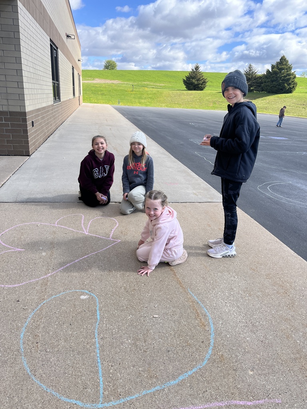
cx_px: 154
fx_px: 307
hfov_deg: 53.1
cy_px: 204
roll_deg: -3.6
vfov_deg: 67.3
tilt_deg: -19.3
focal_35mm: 26
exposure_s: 1/1647
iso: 50
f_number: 1.6
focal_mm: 5.1
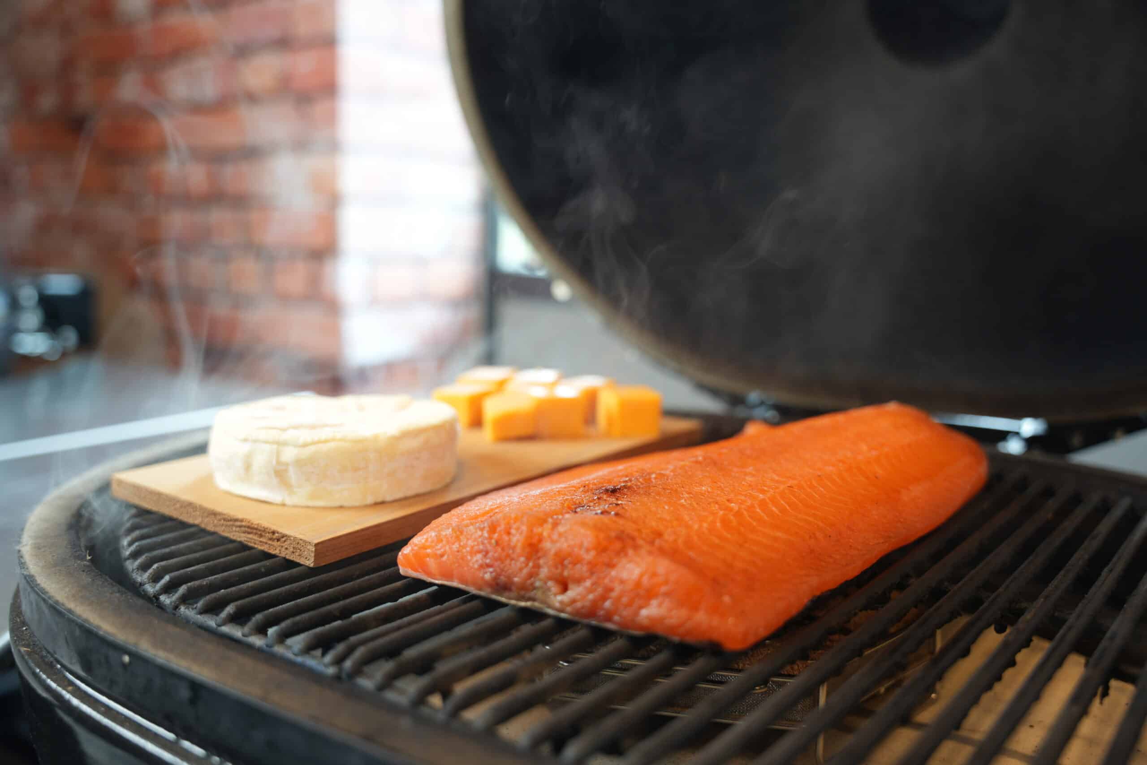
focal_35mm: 32
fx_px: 1026
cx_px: 574
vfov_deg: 40.9
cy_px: 382
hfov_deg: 58.4
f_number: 2.8
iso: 200
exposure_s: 1/40
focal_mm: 32.2
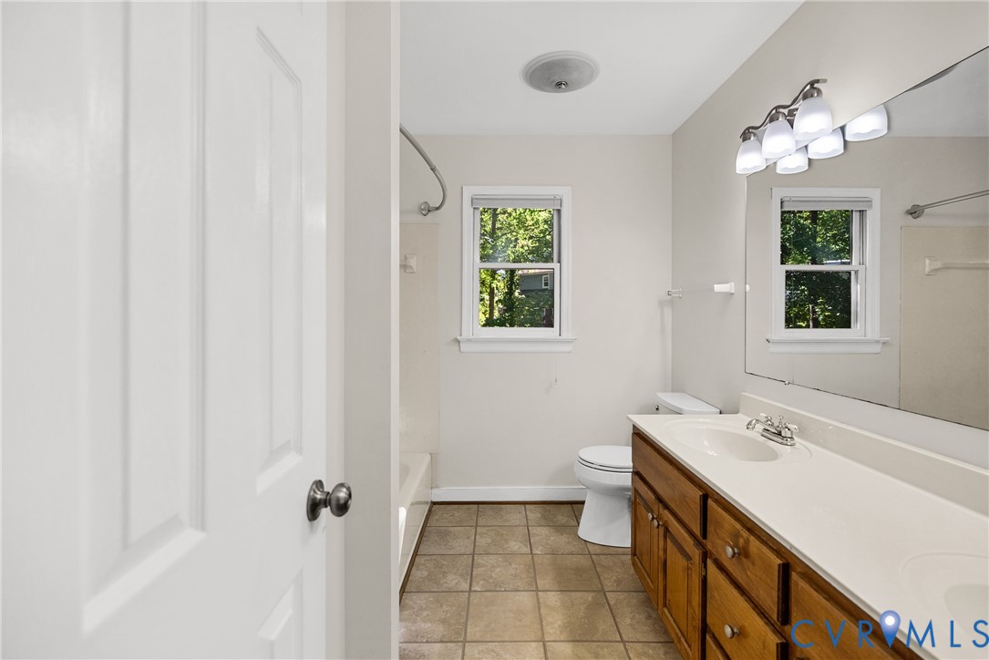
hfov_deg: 96.7
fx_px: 440
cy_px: 330
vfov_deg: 73.8
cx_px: 494
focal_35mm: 16
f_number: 4
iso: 1250
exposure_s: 1/100
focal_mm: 16
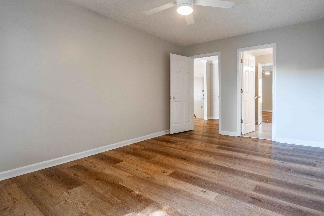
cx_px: 188
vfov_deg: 64.4
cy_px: 96
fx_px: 171
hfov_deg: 86.2
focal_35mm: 19
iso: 400
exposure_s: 1/25
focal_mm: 15
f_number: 11
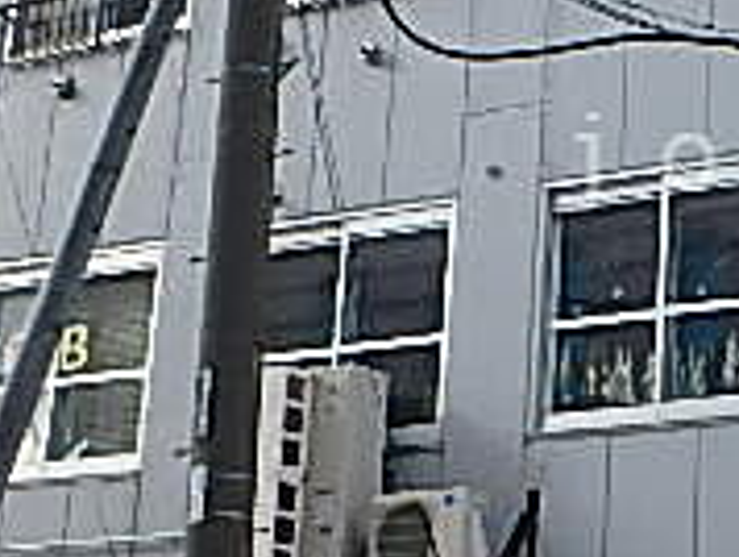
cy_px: 162
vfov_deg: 14.2
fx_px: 2223
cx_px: 851
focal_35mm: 104
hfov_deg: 18.1
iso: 125
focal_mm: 5.2
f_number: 4.6
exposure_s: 1/400
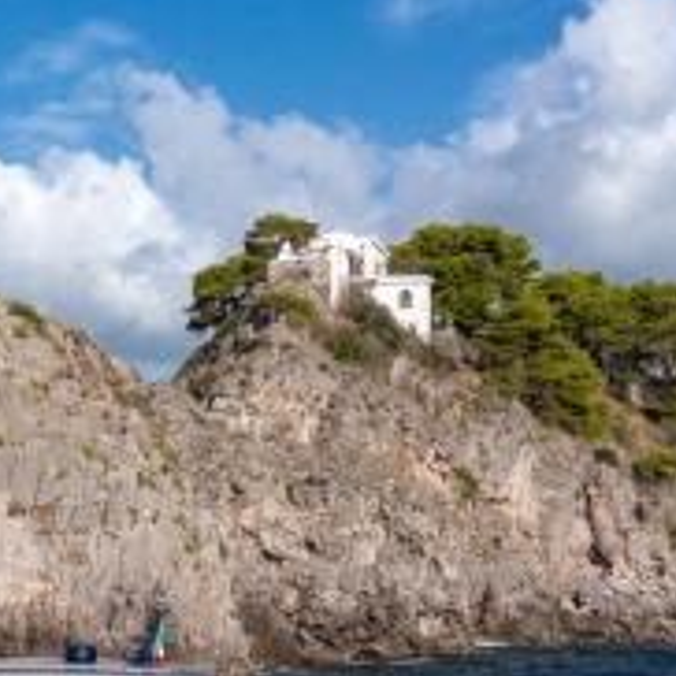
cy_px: 589
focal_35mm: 72
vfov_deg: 23.4
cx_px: -11
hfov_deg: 23.0
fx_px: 1591
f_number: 6.3
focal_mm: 10.26
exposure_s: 1/500
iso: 100
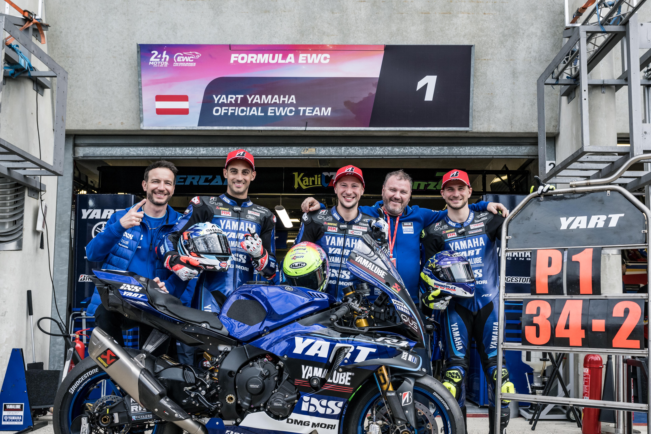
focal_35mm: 39
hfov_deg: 49.5
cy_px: 258
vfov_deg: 34.1
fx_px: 705
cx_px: 352
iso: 400
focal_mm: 31
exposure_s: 1/400
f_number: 6.3
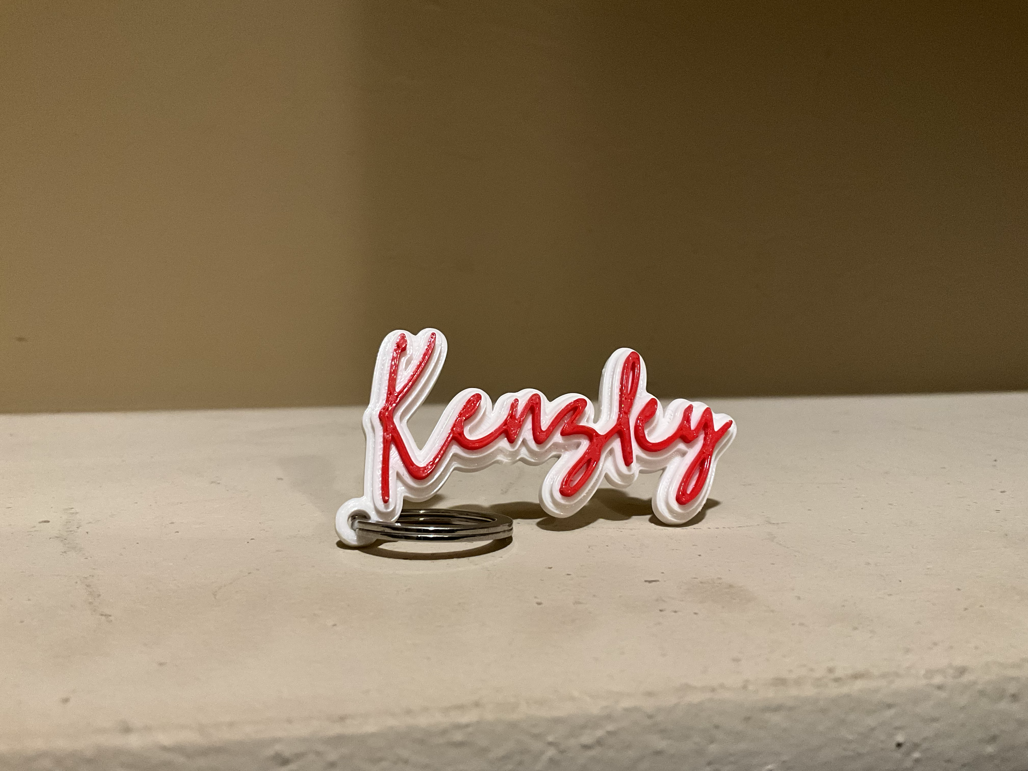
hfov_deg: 61.7
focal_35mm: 29
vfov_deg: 48.2
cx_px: 514
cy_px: 386
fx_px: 861
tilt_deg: -4.8
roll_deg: -0.2
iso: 320
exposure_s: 1/60
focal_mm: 3
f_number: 1.8
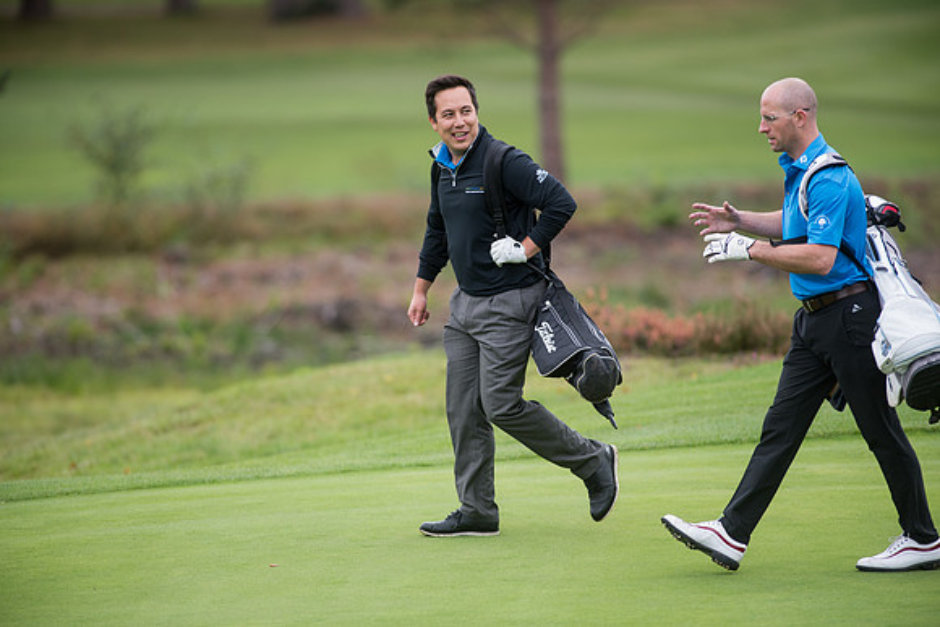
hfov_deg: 6.9
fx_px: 7835
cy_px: 314
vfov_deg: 4.6
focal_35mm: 300
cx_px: 470
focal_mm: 300
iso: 400
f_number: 4
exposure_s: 1/1000
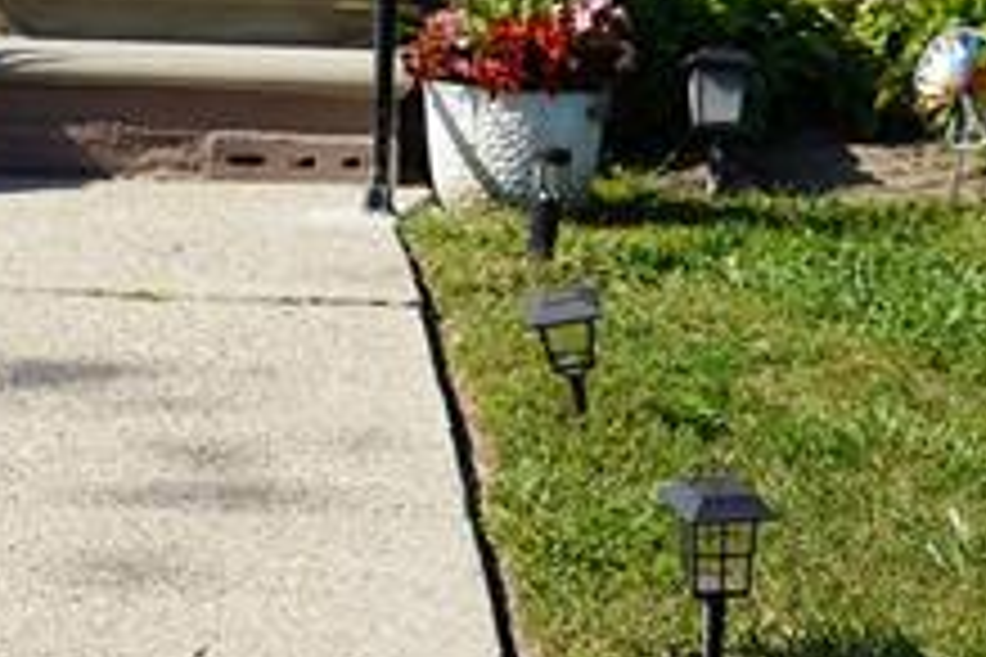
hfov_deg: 15.2
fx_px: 3588
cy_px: -302
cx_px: -135
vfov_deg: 10.2
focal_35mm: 131
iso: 100
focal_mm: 28
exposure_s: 1/500
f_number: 5
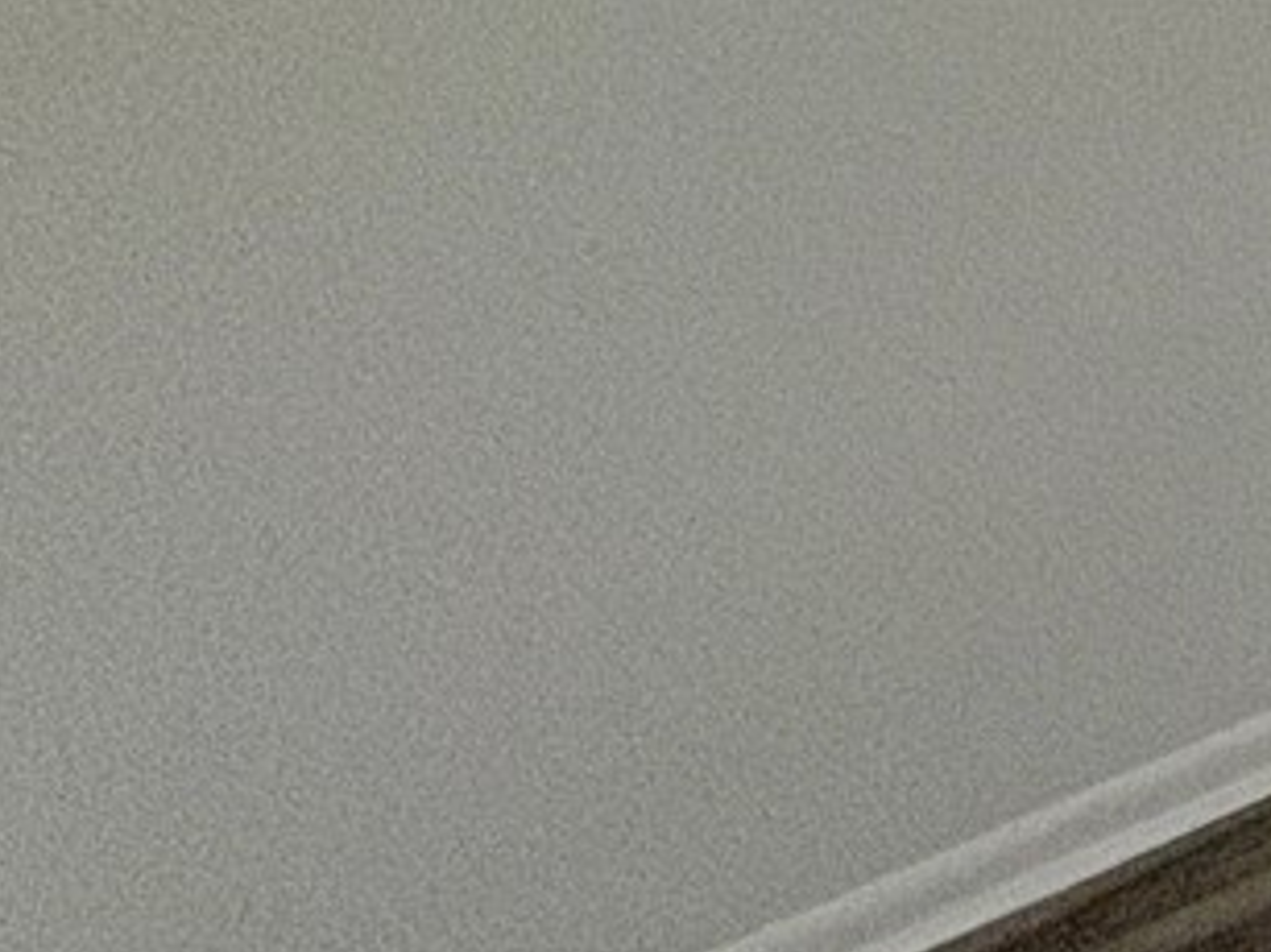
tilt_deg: -9.5
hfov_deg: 13.8
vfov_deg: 17.0
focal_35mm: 73
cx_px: 3295
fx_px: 2679
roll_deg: +0.7
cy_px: -704
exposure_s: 1/120
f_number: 2.2
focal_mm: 2.22
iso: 125
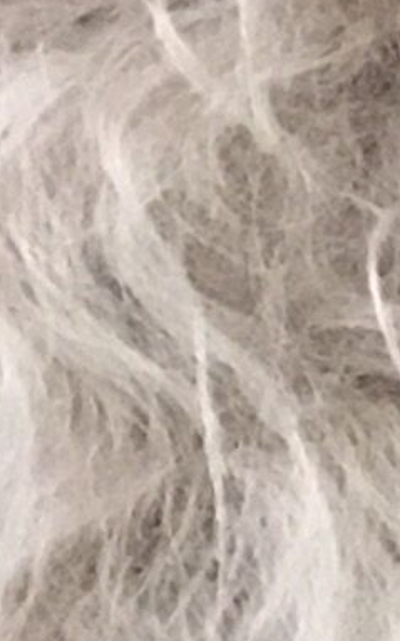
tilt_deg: -15.7
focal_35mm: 324
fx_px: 5658
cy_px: 957
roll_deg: -1.4
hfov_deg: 3.3
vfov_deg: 6.4
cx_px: 2907
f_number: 2.2
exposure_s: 1/25
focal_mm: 4.15
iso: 200
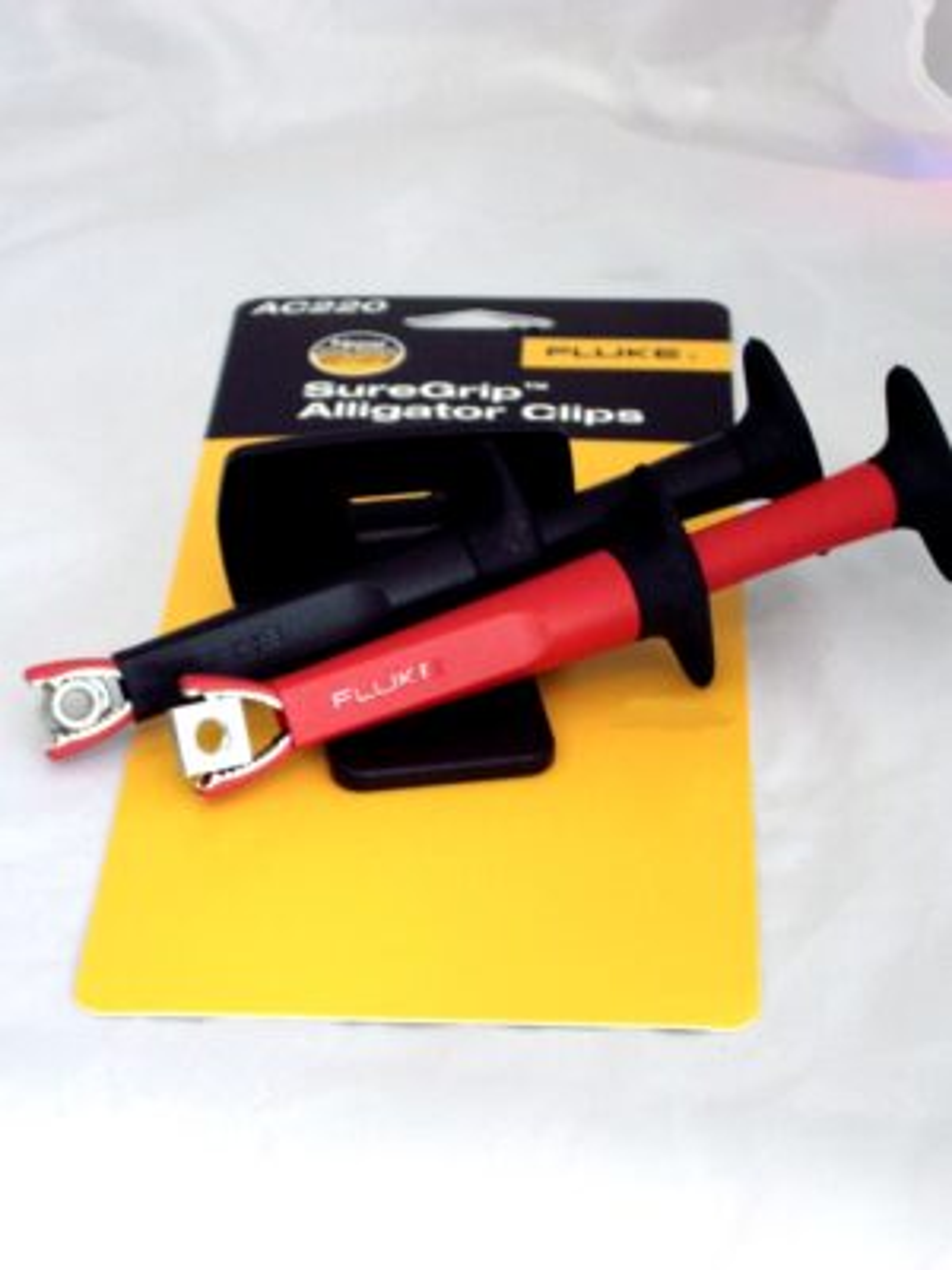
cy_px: 635
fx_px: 3447
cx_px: 476
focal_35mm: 94
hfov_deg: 15.7
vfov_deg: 20.9
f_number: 4.6
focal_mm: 15.3
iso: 200
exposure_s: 1/30
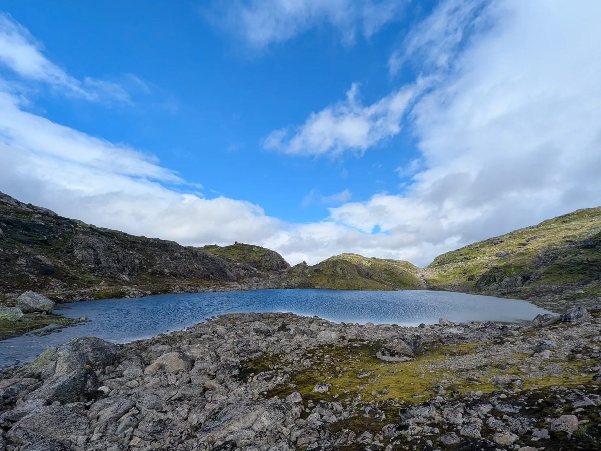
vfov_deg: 85.6
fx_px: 243
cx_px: 317
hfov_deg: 102.0
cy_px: 238
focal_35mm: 14
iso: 50
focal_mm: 1.95
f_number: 2.2
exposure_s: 1/1529
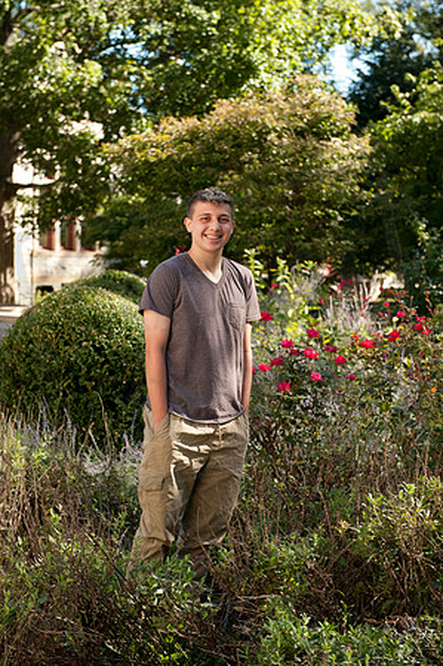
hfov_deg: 19.4
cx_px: 222
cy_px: 333
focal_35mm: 70
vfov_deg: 28.9
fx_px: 1295
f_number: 5.6
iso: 160
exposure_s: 1/250
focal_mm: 70
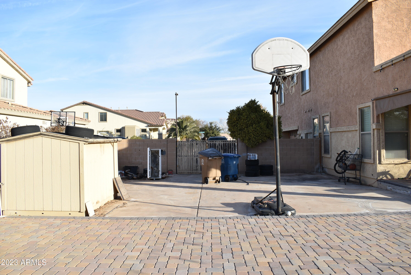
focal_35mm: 27
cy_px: 138
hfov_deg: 67.3
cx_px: 206
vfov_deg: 48.0
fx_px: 308
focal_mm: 18
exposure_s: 1/200
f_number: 7.1
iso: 100
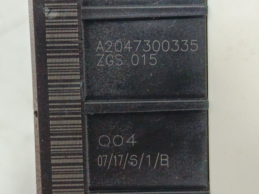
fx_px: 673
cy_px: 97
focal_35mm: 90
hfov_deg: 21.8
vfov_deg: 16.4
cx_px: 130
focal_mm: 5.24
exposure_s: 1/33.3
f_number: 1.7
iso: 1060
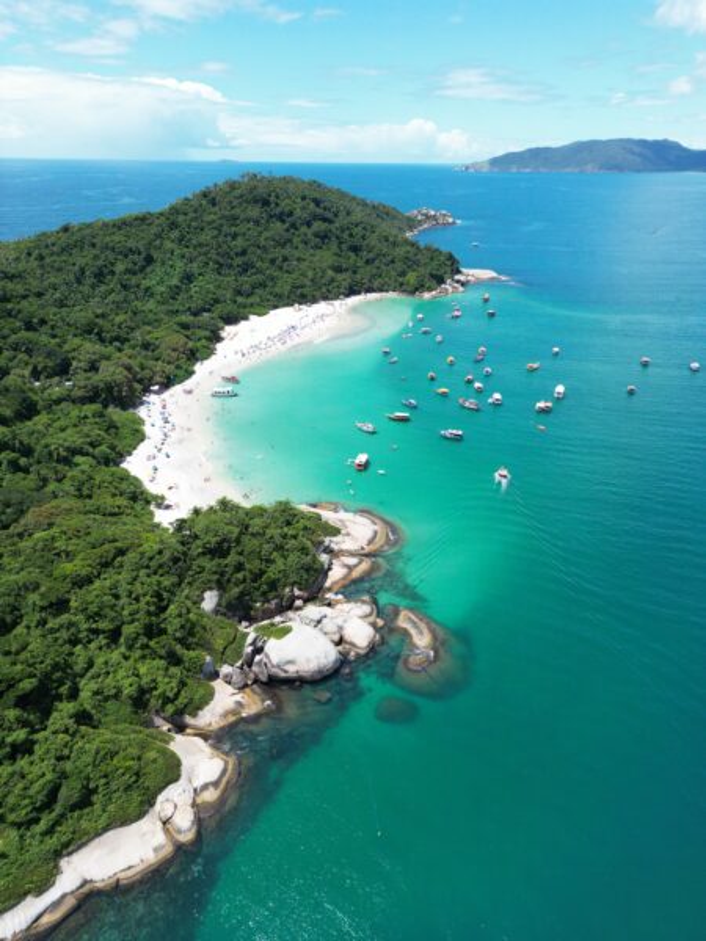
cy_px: 470
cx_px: 353
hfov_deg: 56.8
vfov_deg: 71.6
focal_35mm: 24
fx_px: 653
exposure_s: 1/2500
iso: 150
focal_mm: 6.72
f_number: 1.7
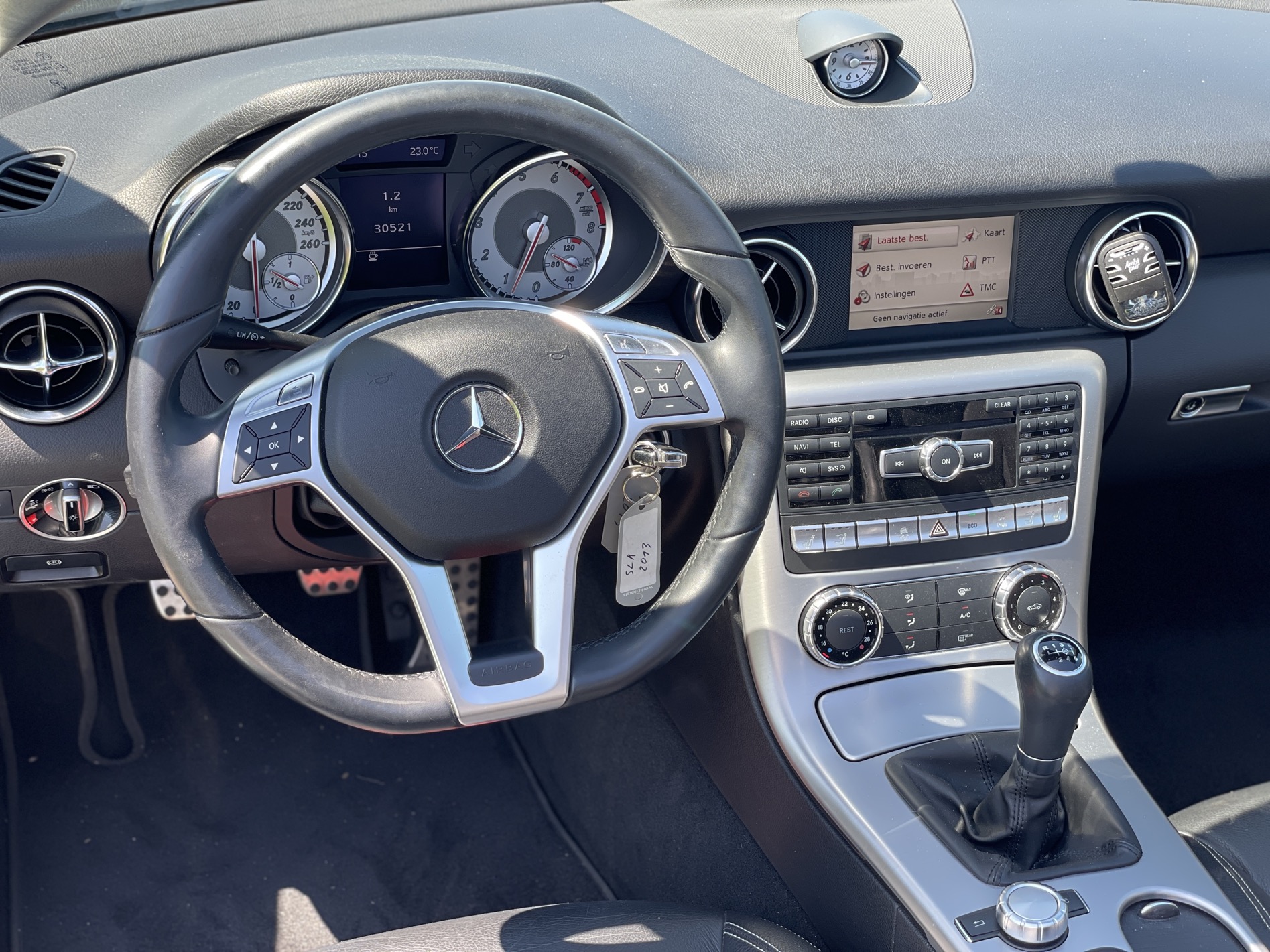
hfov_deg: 36.8
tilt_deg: -29.5
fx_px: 1908
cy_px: 476
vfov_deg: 28.0
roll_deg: -3.7
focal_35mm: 52
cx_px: 635
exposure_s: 1/122
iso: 25
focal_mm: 6
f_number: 2
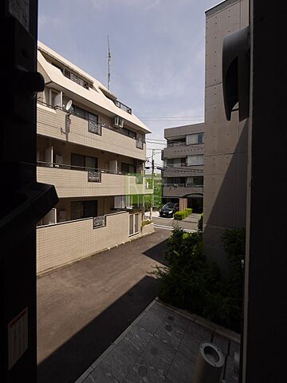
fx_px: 155
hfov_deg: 85.7
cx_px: 144
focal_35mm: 14
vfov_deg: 102.1
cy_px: 192
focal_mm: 7
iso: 160
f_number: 8
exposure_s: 1/400
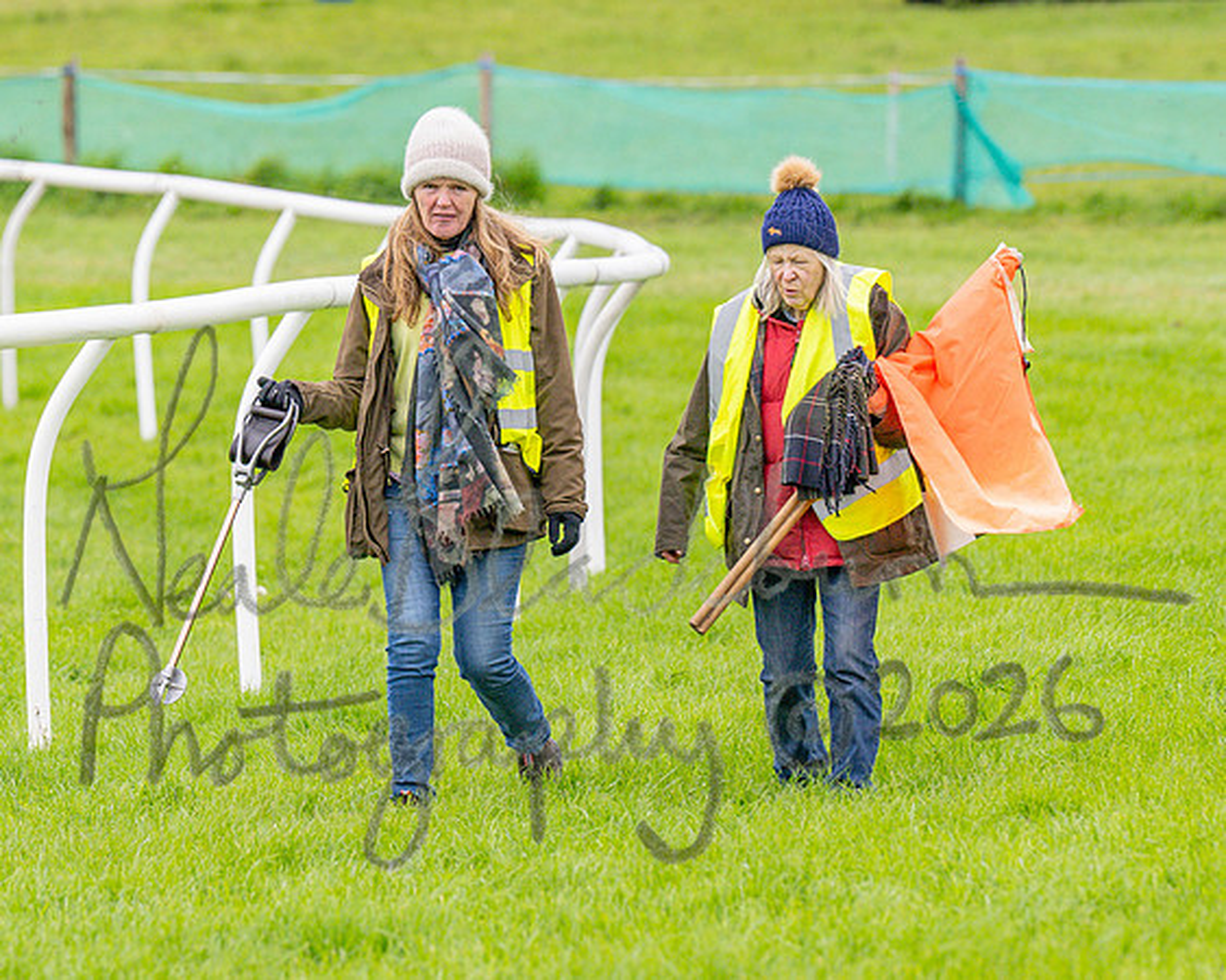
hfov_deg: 5.4
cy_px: 426
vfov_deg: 4.3
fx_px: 12967
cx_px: 617
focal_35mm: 358
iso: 400
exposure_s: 1/1600
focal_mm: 165
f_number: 4
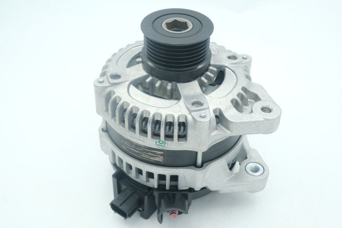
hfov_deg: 42.8
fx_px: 437
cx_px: 171
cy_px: 114
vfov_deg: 29.2
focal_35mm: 46
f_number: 10
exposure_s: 1/25
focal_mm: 30.5
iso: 200
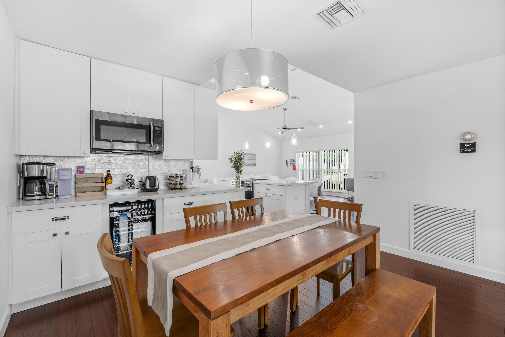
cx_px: 252
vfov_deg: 73.7
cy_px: 168
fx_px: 224
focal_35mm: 16
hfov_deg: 96.7
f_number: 8
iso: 400
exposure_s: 1/2
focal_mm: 16
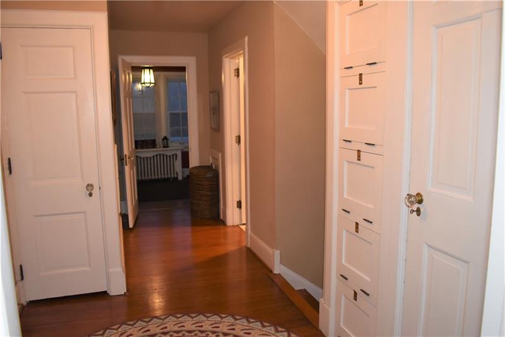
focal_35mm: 30
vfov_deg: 43.6
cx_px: 252
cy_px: 168
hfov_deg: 61.9
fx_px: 421
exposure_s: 1/60
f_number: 3.5
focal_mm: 20
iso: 1100
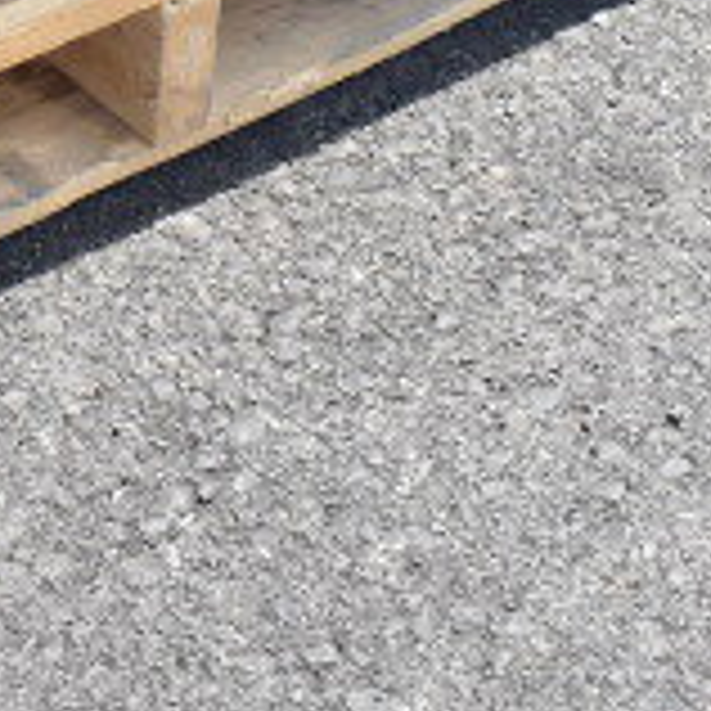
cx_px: -202
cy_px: -857
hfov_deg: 11.5
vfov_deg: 10.5
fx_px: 3439
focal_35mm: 148
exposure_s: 1/320
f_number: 5.6
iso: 200
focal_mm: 20
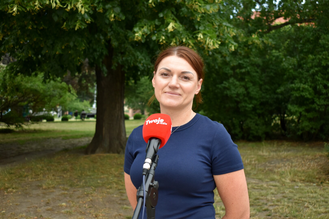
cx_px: 164
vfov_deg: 28.1
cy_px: 110
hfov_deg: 41.1
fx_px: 439
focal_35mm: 48
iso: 720
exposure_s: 1/1000
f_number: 4.5
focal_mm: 32
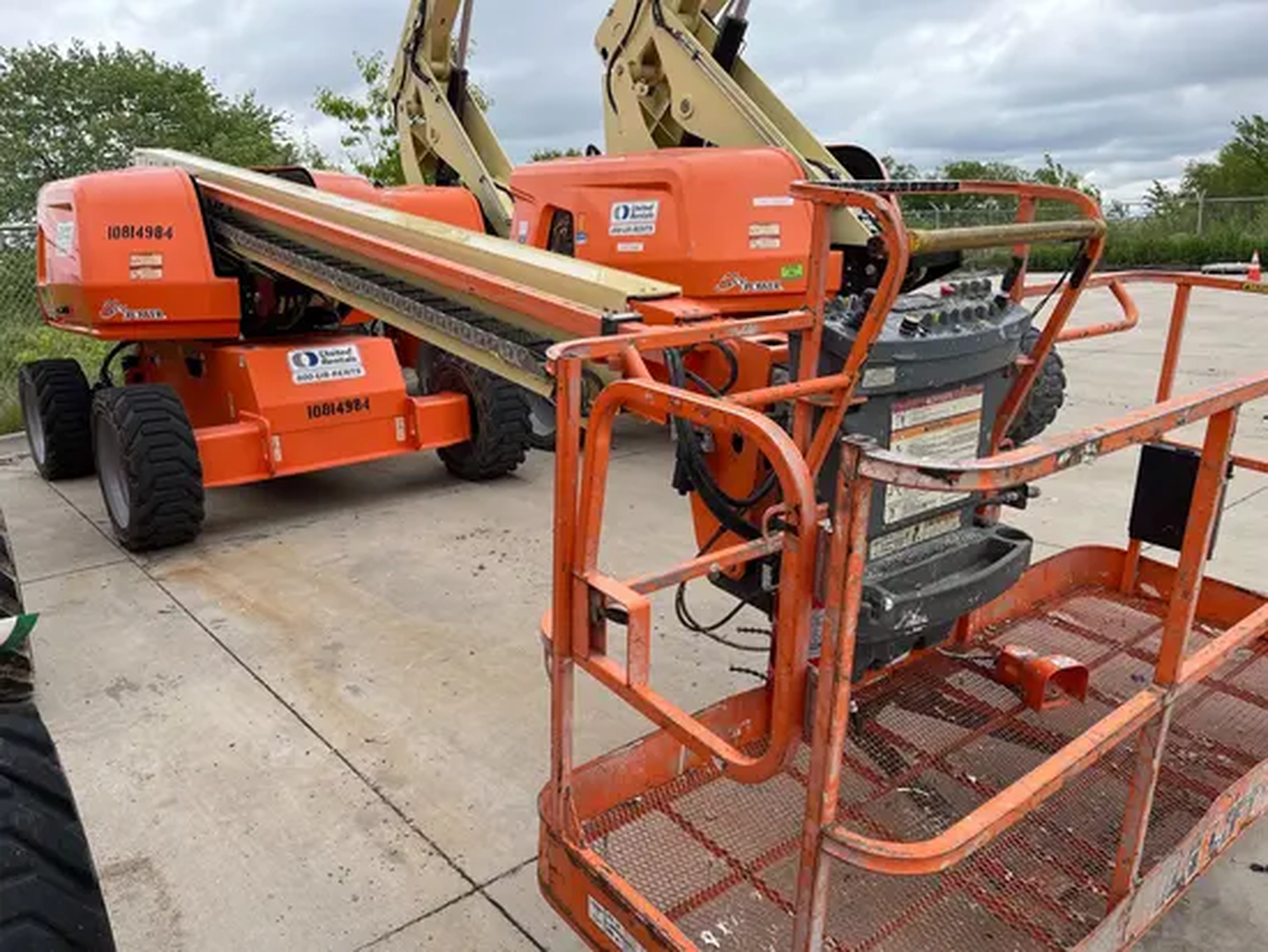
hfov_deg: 67.3
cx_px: 634
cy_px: 476
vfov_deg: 53.1
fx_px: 953
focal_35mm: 26
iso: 50
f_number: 1.6
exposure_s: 1/1580
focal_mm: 5.1
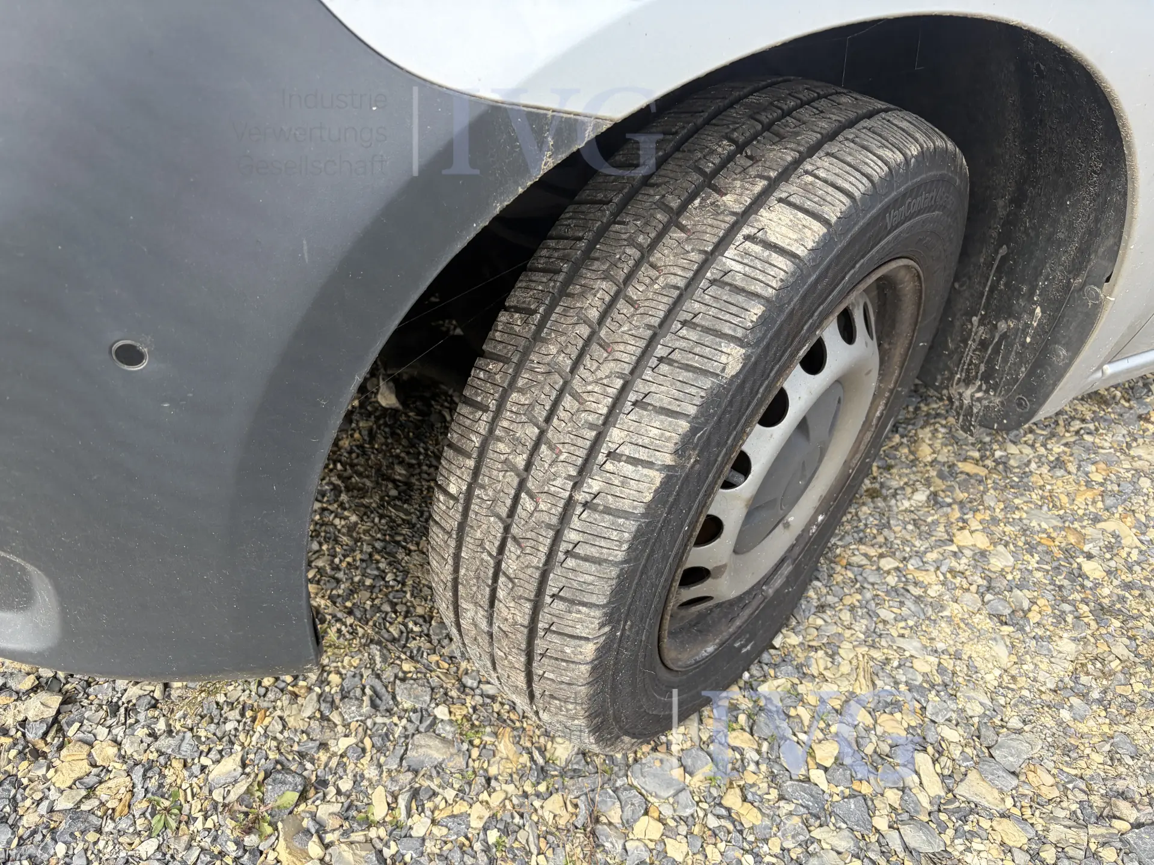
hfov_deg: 67.3
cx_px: 577
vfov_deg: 53.1
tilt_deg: -41.8
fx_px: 867
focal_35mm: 26
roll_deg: -3.3
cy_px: 432
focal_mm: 5.96
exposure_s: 1/571
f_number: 1.6
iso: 64
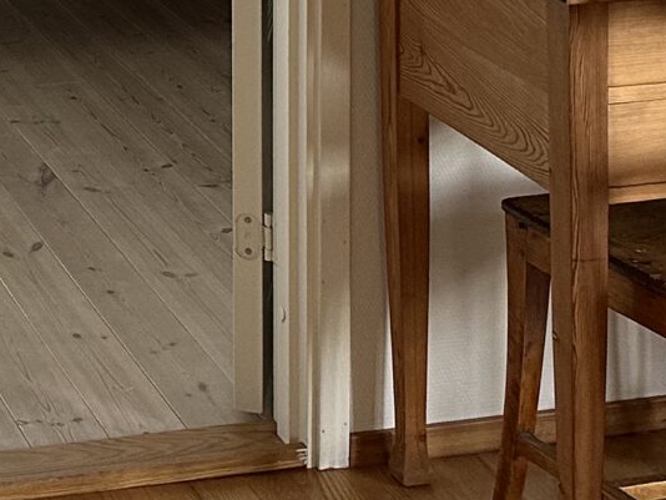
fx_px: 2214
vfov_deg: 11.9
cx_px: -99
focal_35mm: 115
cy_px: -395
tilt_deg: -6.3
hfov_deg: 16.5
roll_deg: +0.4
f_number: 1.78
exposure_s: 1/83
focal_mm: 6.86
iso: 250
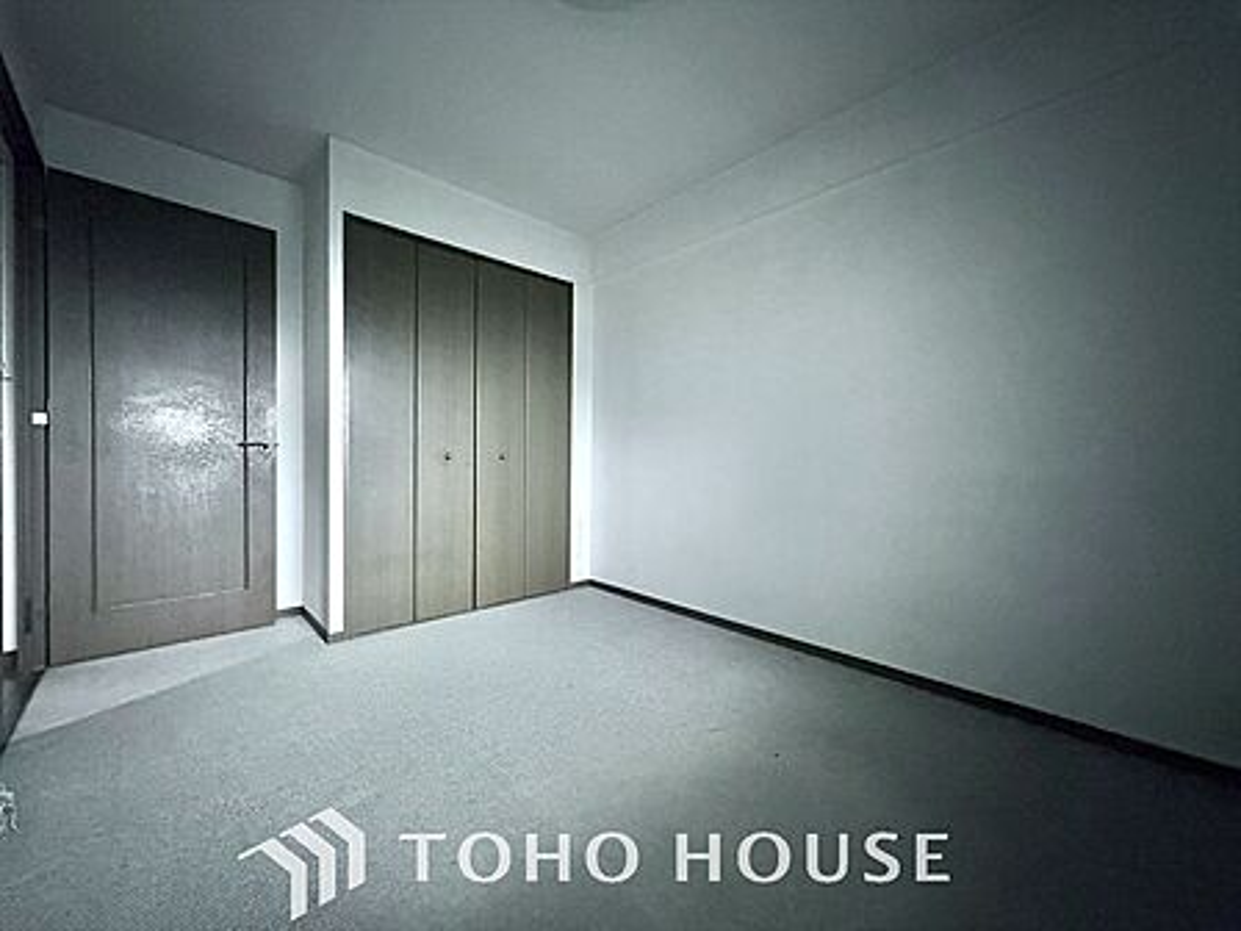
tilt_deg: -0.7
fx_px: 502
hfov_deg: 102.1
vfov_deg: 85.7
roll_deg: +0.0
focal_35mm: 14
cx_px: 620
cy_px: 466
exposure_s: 1/25
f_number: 2.2
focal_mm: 2.22
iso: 1000
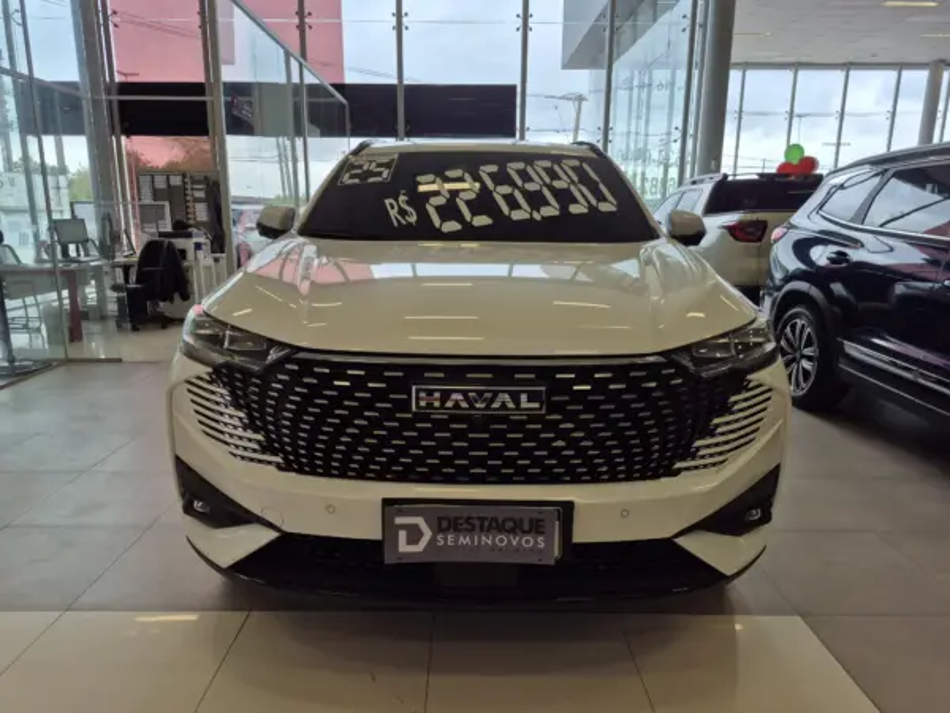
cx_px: 475
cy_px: 356
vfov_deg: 58.9
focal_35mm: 23
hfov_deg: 73.9
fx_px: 631
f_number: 1.8
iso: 25
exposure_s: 1/444
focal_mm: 5.4
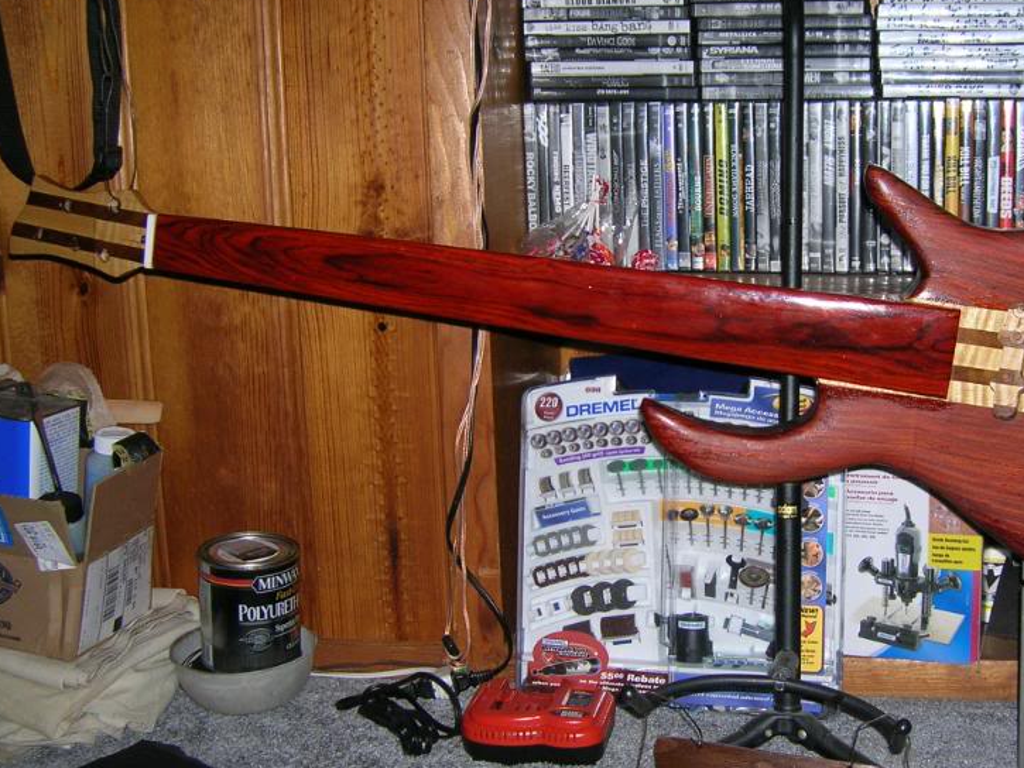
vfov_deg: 30.3
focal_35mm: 48
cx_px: 668
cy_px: 363
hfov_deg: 39.3
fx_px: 1420
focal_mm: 5.7
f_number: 2.9
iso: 50
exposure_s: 1/60.1
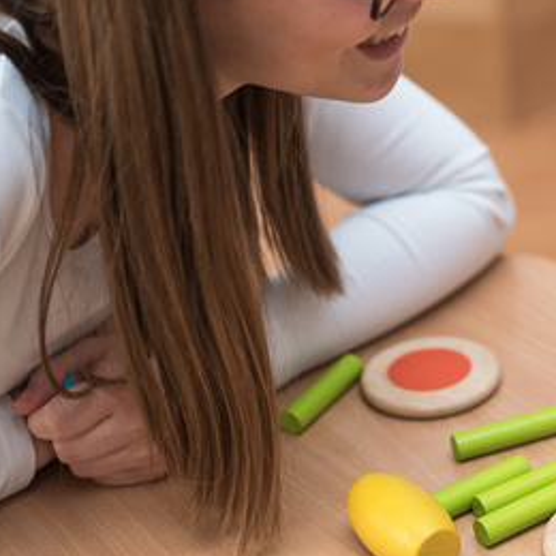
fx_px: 1763
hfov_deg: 16.9
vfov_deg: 17.9
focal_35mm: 97
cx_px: 712
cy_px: 173
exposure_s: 1/250
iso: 100
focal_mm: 35
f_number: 1.8
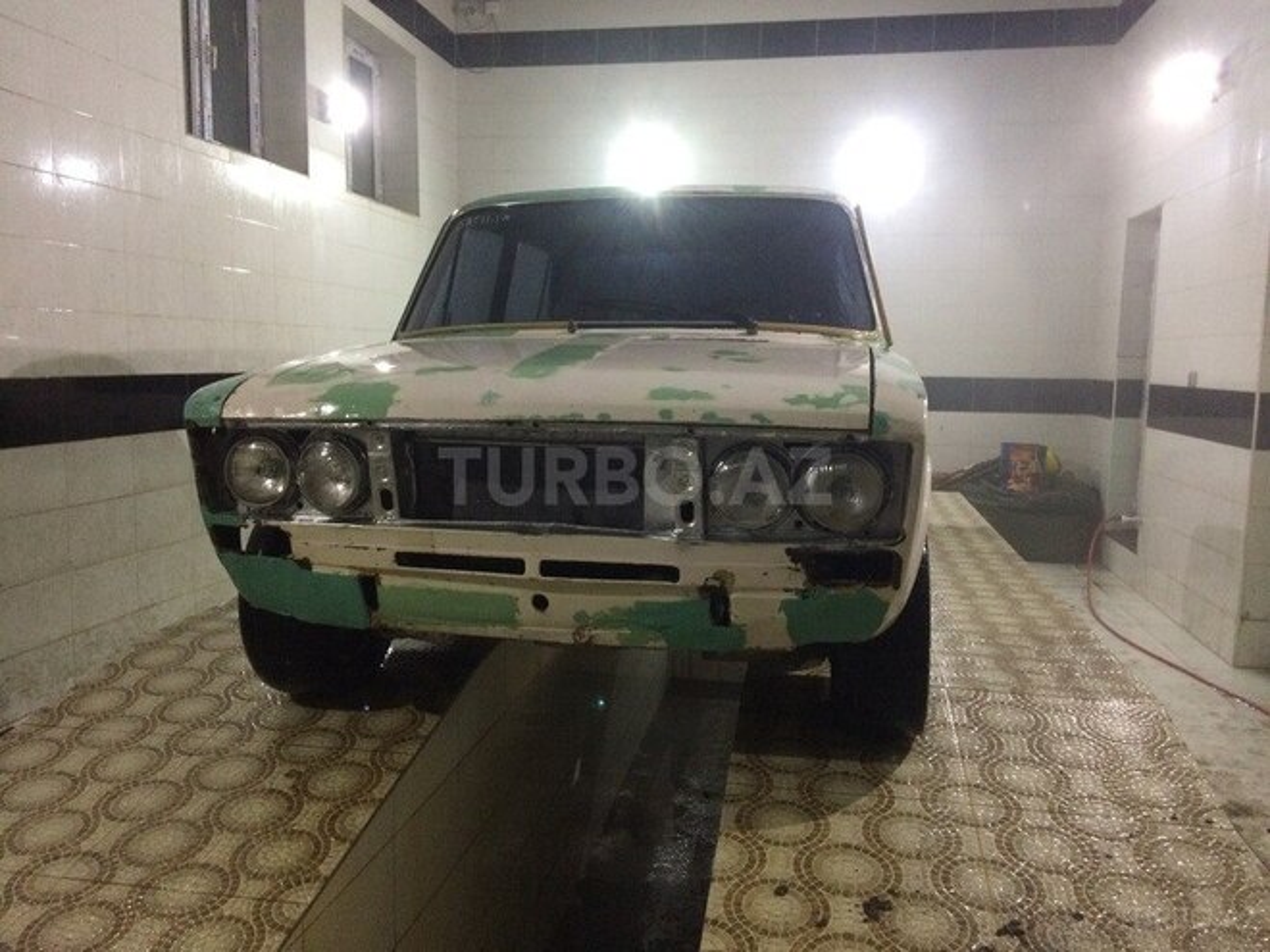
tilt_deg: -6.8
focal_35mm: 29
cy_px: 476
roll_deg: -0.2
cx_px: 635
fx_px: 1064
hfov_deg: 61.7
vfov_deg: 48.2
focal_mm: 4.15
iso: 320
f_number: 2.2
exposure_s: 1/33
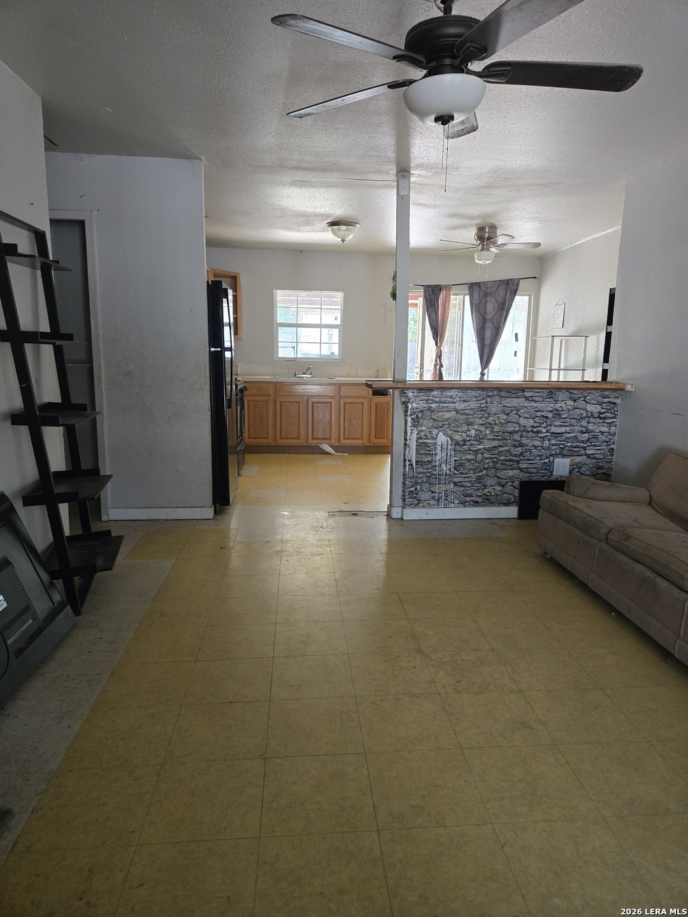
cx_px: 344
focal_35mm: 23
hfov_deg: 58.9
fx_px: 610
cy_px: 458
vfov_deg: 73.9
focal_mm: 5.4
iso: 400
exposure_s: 1/120
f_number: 1.8
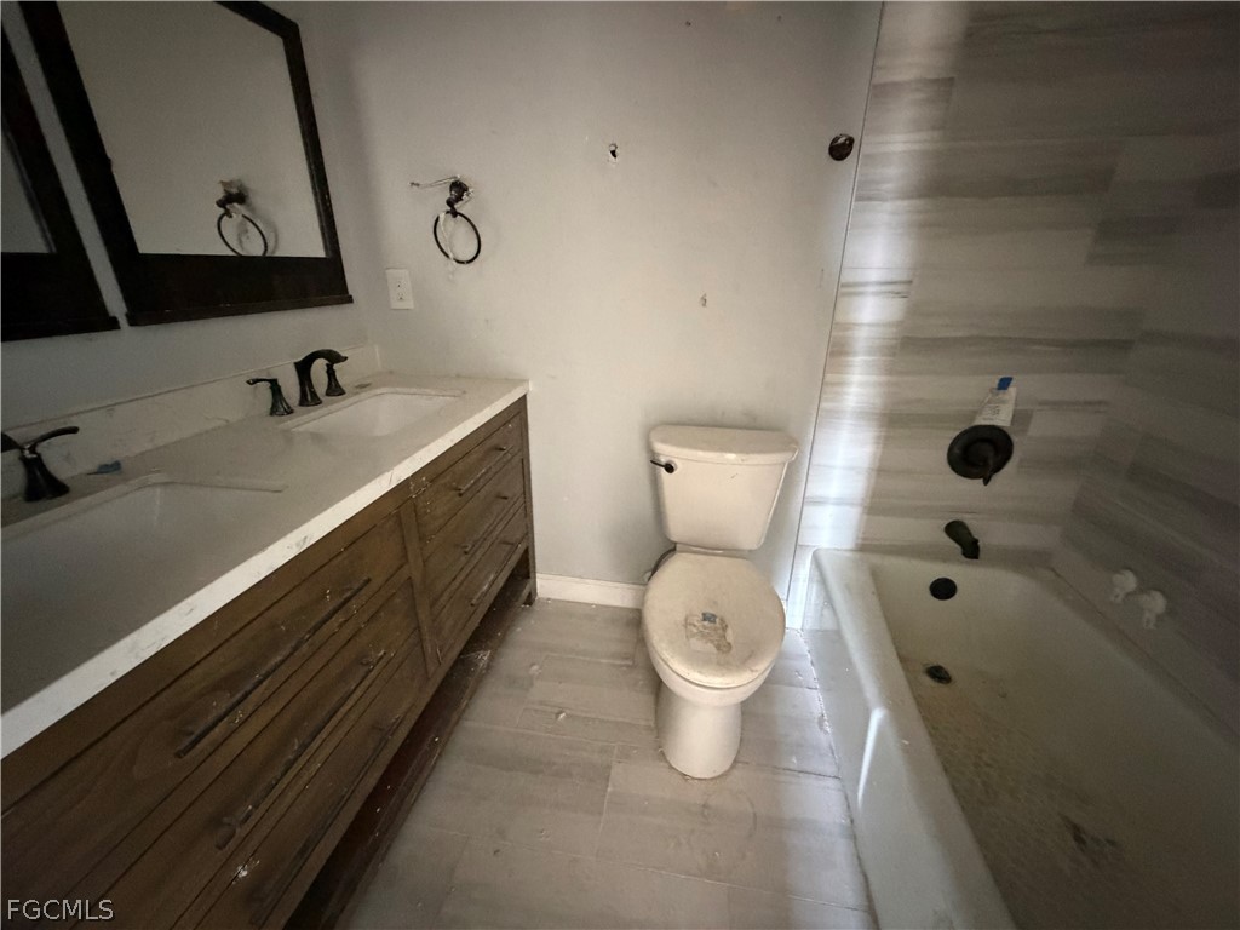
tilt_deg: -21.5
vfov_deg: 85.7
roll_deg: +0.3
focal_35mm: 14
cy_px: 465
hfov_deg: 102.1
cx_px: 620
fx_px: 502
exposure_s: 1/40
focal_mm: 2.22
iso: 1600
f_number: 2.2
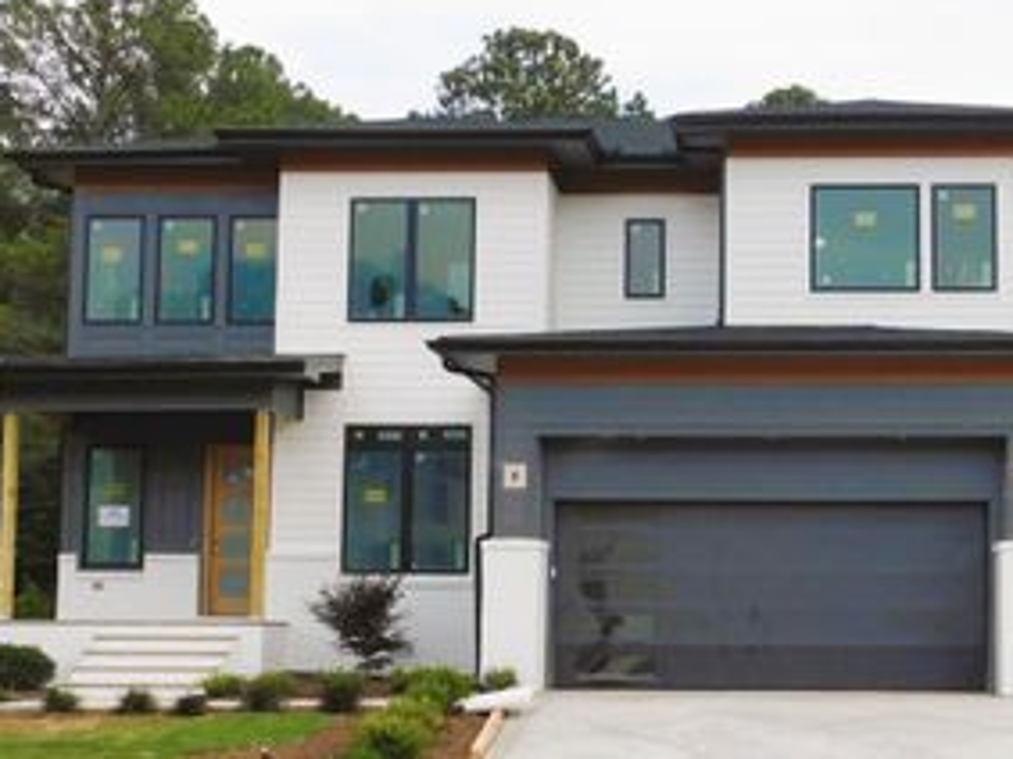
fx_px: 1550
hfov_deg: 35.3
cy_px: 514
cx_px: 770
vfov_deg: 27.3
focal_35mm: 53
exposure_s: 1/1000
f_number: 3.2
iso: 125
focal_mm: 5.3
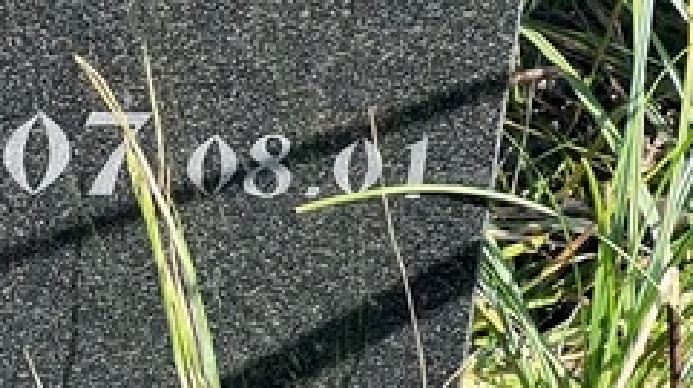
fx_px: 5122
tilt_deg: -36.9
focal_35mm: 279
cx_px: -219
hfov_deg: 7.6
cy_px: -158
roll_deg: -0.1
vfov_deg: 4.3
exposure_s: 1/110
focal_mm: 9
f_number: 2.8
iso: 32
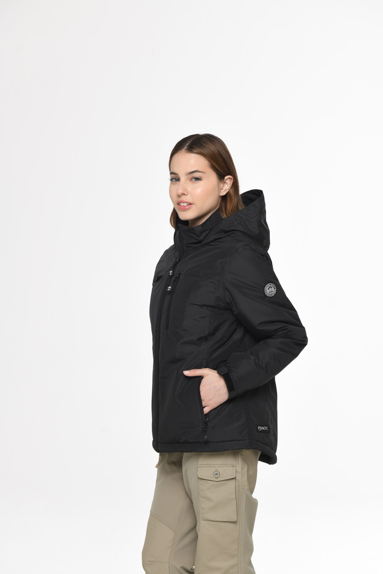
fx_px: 1117
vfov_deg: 28.8
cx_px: 192
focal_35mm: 70
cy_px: 287
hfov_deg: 19.5
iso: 100
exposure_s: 1/160
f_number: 9
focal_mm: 70
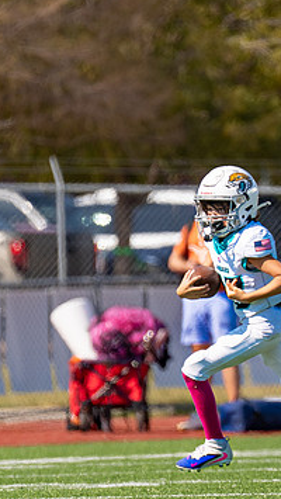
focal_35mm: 808
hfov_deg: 1.5
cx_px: 245
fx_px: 10690
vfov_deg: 2.7
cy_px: 309
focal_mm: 200
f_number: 2.8
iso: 100
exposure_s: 1/2500
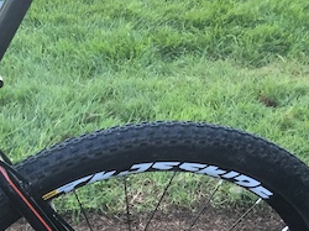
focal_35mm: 119
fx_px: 1061
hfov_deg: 14.6
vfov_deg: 12.2
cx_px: -237
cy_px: 263
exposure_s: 1/30
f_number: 2.2
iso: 25
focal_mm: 4.15
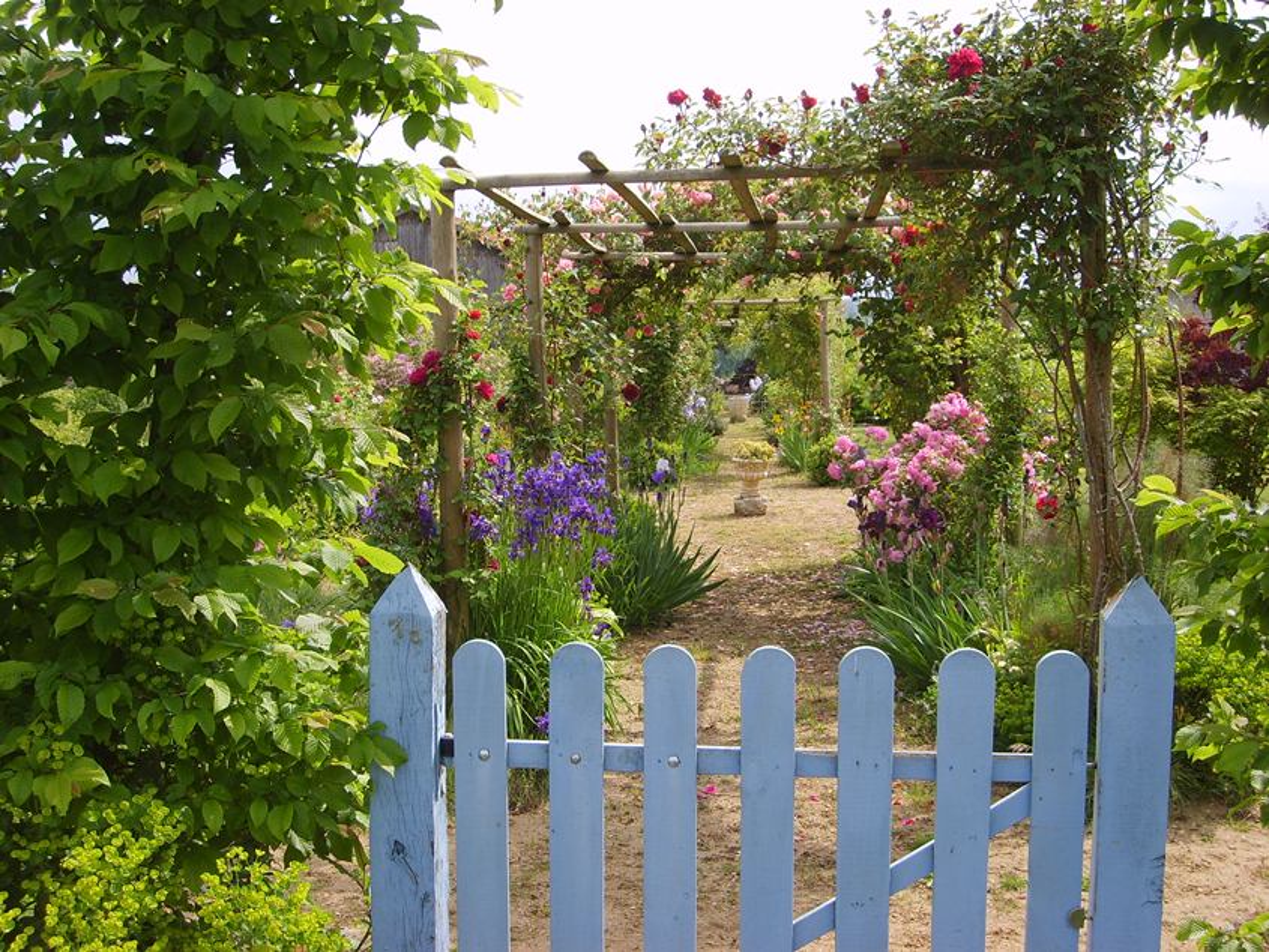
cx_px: 634
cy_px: 476
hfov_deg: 43.8
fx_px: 1577
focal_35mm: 43
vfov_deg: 33.6
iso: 50
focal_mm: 7.2
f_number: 3
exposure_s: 1/750
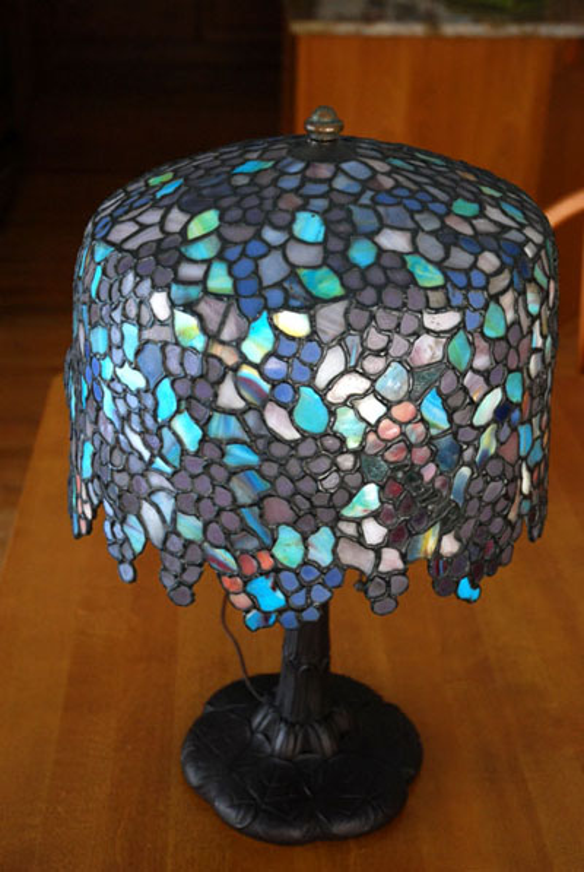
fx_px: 1382
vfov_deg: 35.0
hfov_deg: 23.9
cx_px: 292
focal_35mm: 57
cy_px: 436
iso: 560
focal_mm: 38
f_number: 4.5
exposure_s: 1/30
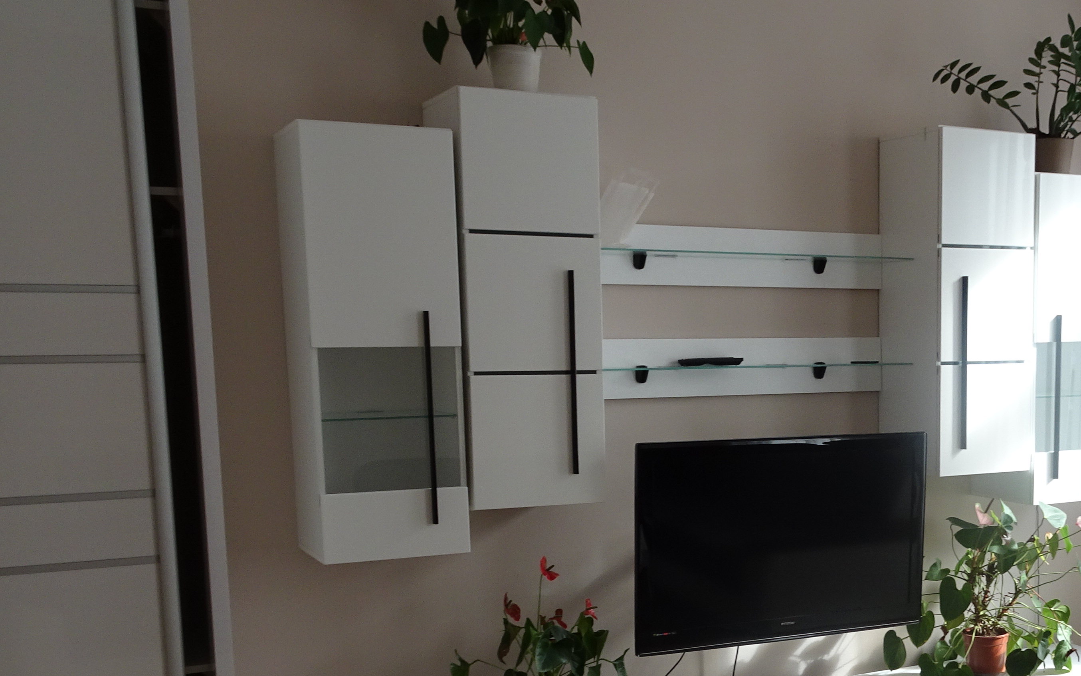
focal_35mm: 46
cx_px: 805
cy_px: 549
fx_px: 1355
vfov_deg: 27.4
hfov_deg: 42.2
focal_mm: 4.1
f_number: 3.5
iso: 80
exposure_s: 1/50
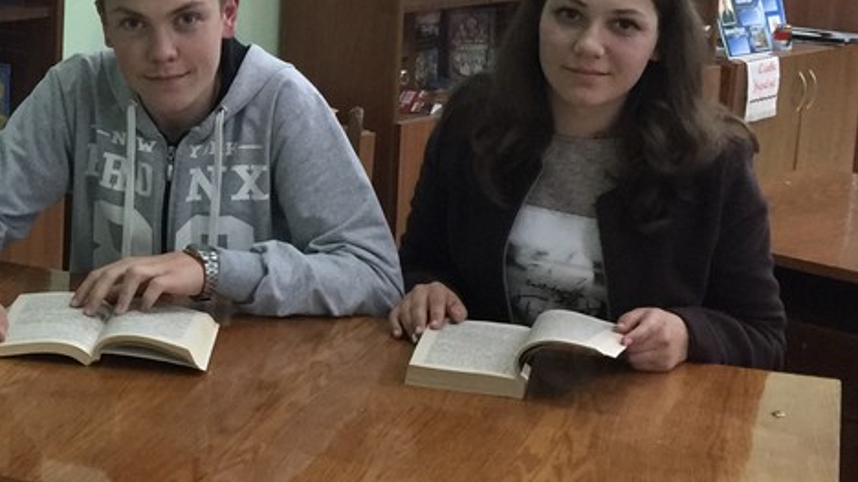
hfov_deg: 25.5
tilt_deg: -9.2
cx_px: 103
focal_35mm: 81
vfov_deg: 14.8
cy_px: 90
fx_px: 1842
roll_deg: -1.8
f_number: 2.2
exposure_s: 1/10
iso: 125
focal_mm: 4.15
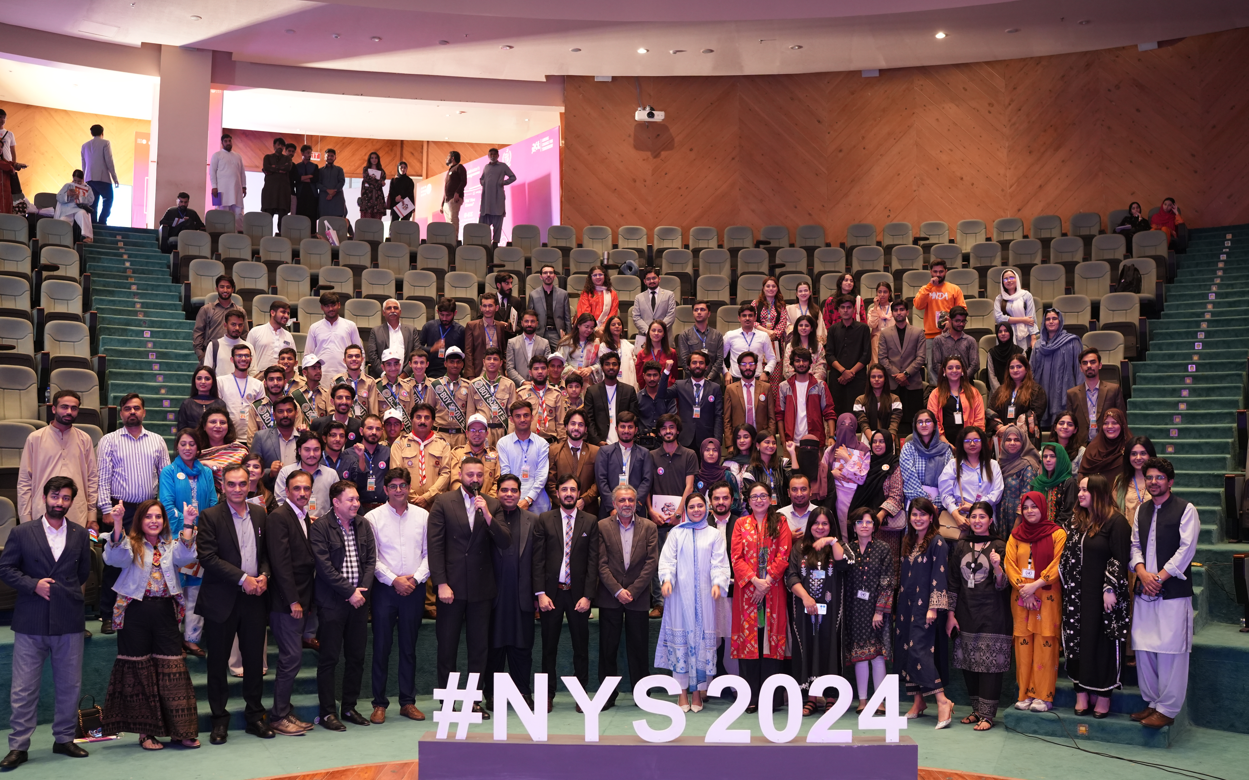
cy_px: 415
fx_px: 1225
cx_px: 622
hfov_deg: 54.0
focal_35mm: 36
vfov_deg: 35.3
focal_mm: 35
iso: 1600
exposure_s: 1/50
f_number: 2.8
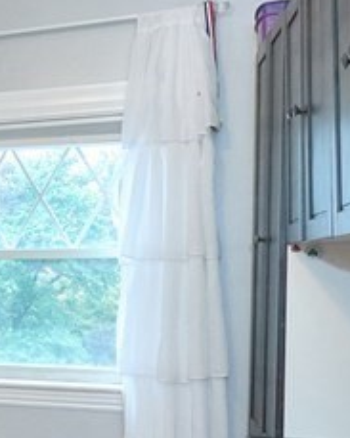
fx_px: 816
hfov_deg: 18.1
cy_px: 264
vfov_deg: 30.0
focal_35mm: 63
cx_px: -316
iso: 800
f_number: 5.6
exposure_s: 1/100
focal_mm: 10
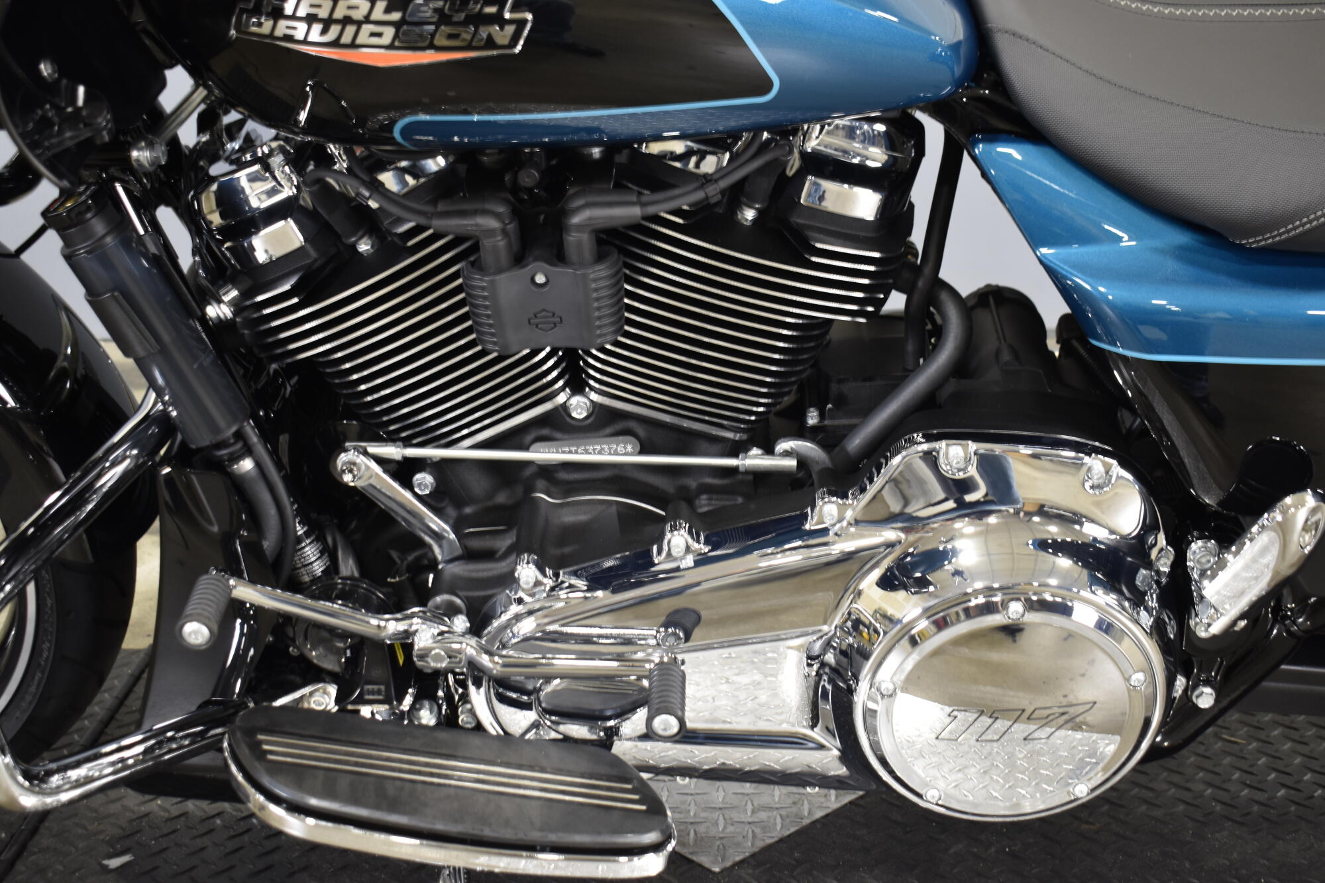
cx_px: 662
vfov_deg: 28.1
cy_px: 442
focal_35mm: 48
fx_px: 1766
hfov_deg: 41.1
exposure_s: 1/8
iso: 400
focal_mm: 32
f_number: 4.5
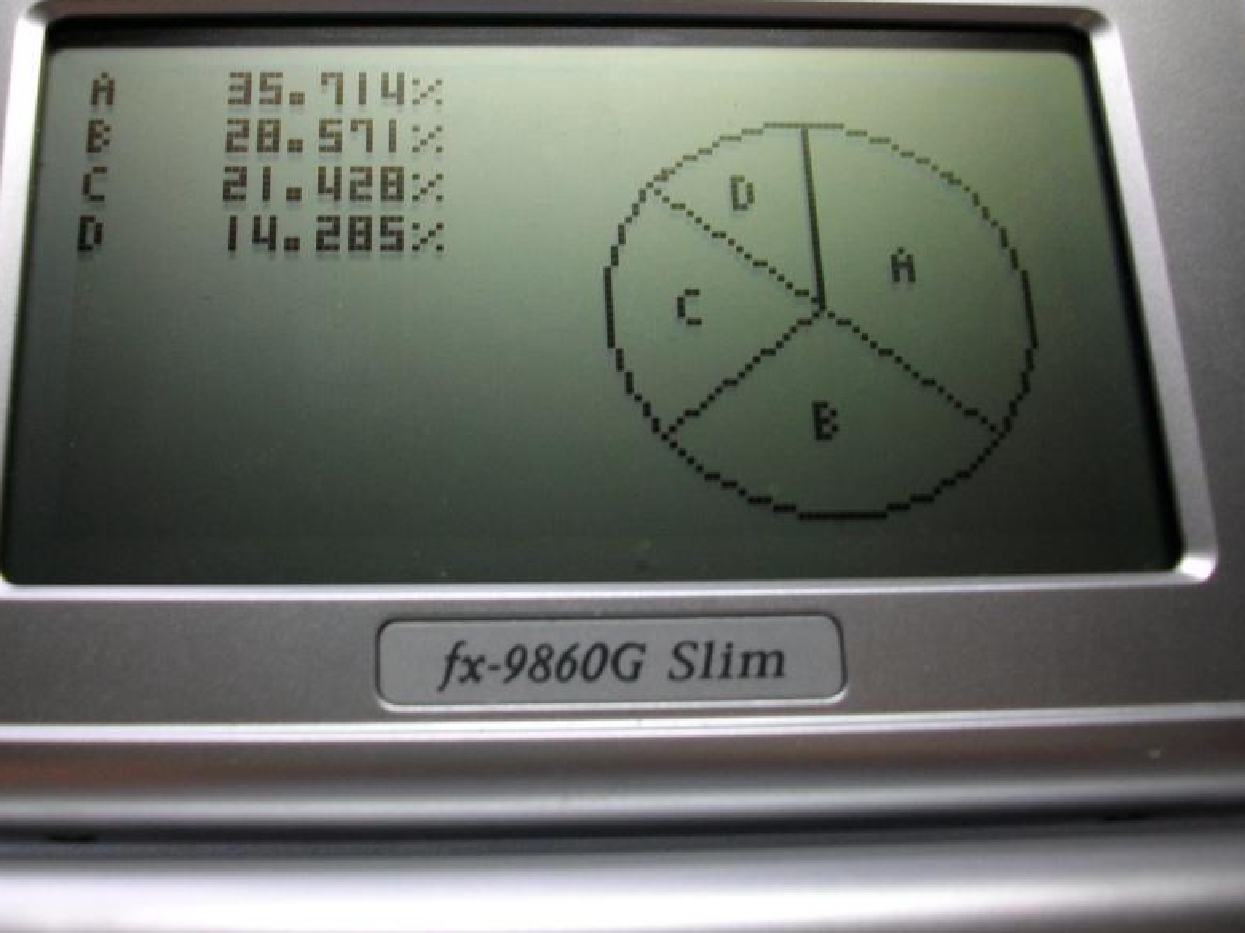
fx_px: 1511
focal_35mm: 42
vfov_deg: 34.1
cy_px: 333
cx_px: 528
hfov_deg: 44.7
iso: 80
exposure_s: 1/81.8
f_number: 2.9
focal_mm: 5.7
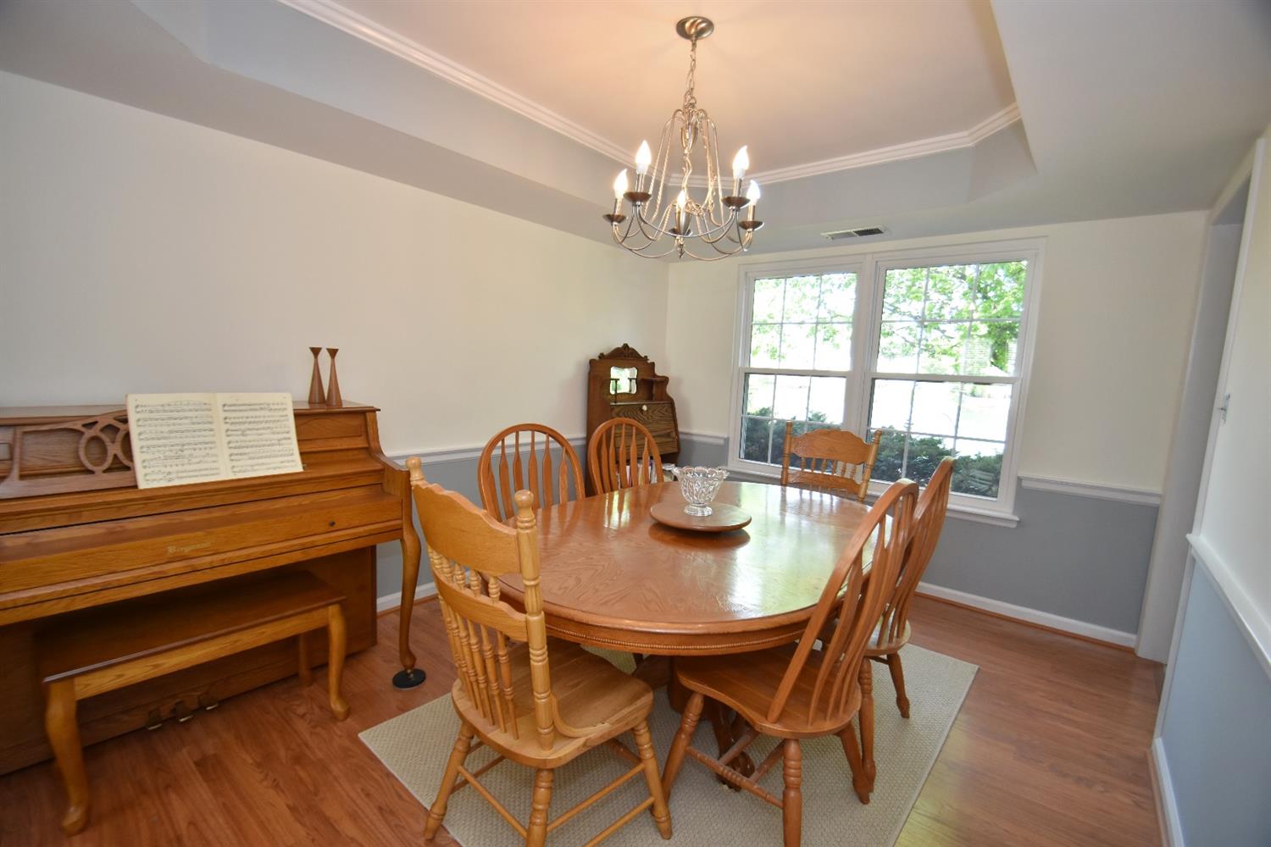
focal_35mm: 15
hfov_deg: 100.4
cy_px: 424
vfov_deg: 77.3
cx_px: 636
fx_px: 530
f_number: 4
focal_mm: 10
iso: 450
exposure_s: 1/60
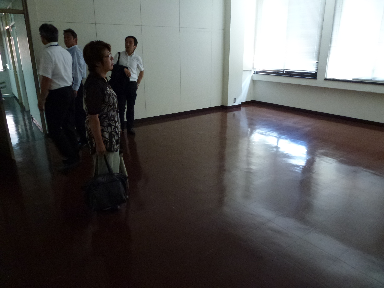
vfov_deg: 56.8
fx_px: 266
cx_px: 192
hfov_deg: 71.6
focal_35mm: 24
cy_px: 144
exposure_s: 1/20
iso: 400
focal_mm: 4.3
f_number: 3.3
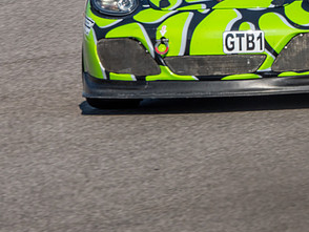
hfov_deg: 1.7
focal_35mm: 1185
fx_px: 10587
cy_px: 52
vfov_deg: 1.3
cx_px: 263
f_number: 14
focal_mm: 300
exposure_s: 1/250
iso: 200
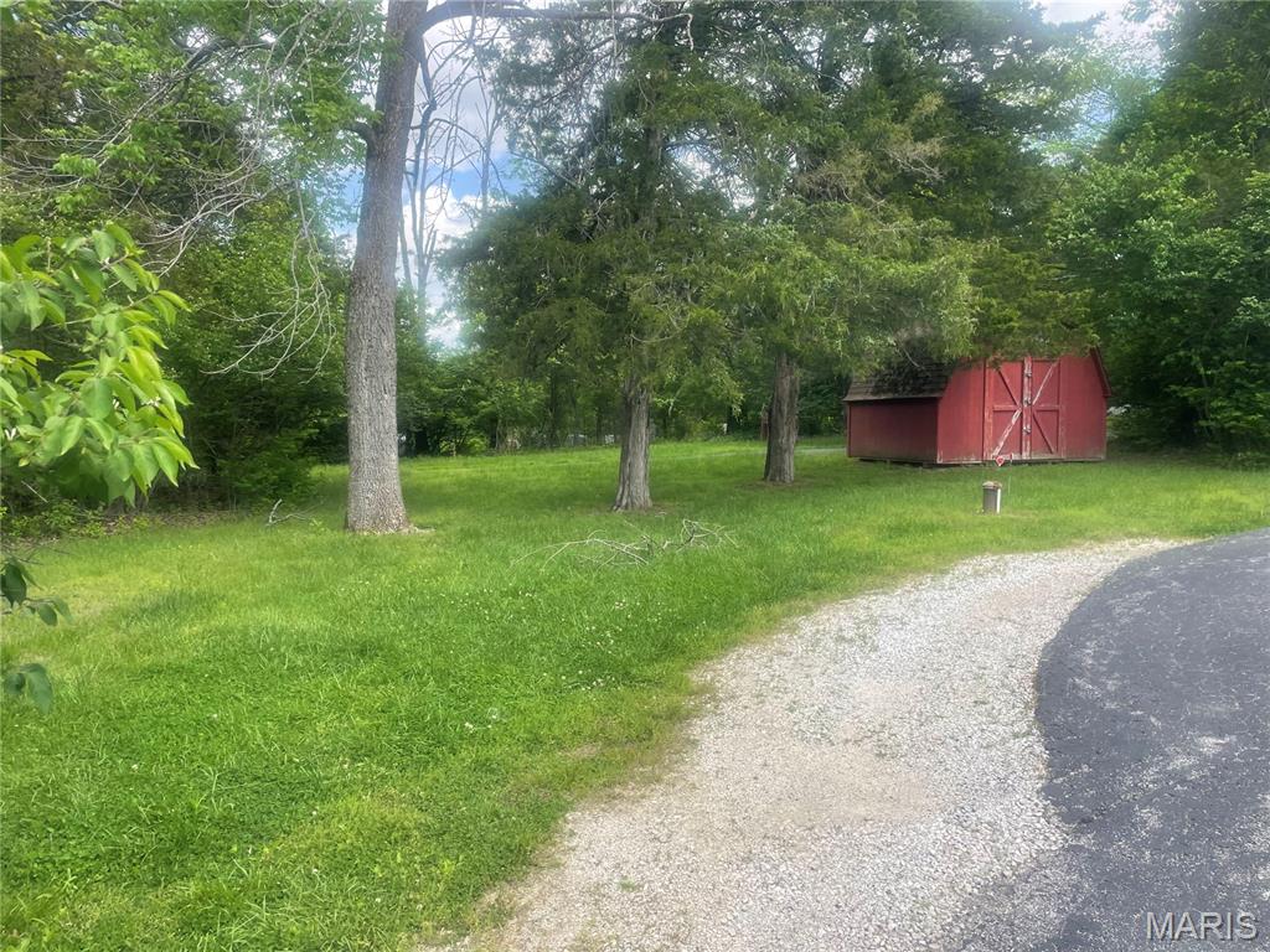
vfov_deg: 53.1
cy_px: 476
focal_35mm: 26
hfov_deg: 67.3
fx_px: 954
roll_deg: +0.1
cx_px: 635
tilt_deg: -2.5
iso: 32
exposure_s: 1/849
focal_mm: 4.2
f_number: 1.6
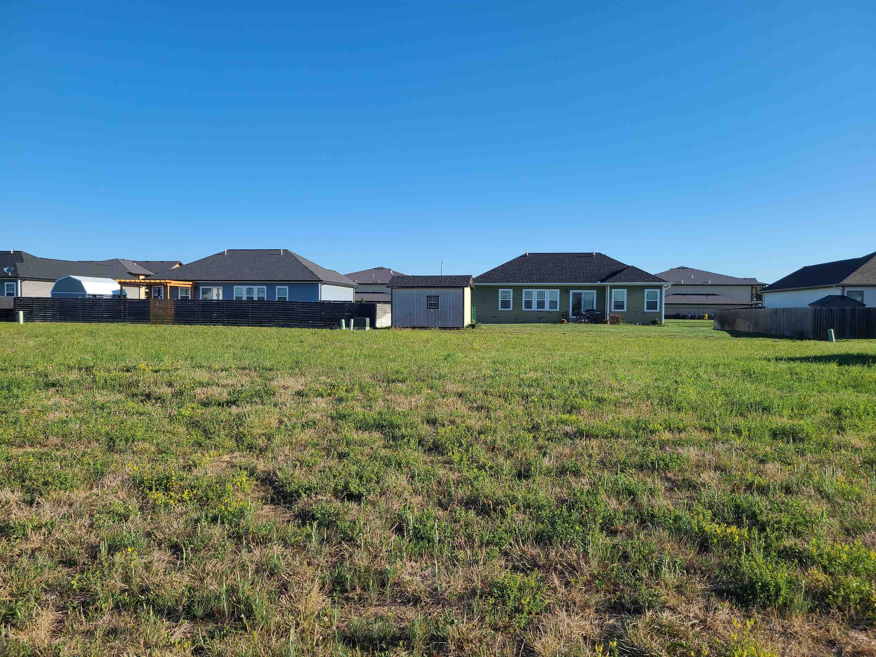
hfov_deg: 67.3
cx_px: 438
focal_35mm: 26
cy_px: 328
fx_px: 658
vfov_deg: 53.1
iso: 40
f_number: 1.8
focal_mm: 5.4
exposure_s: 1/1904
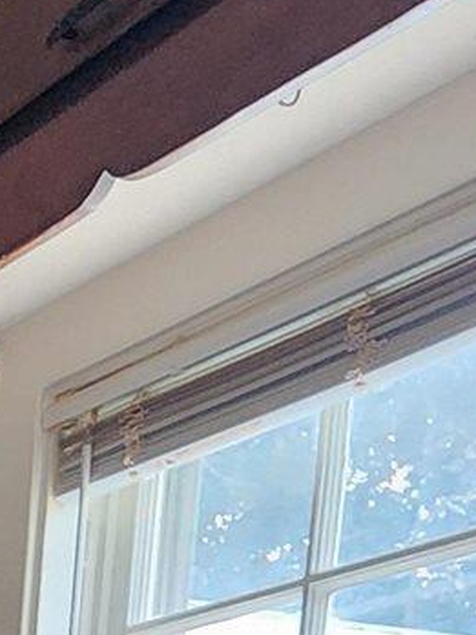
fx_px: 1577
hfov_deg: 14.2
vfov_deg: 15.1
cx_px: -492
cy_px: 1463
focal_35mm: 86
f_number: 2.2
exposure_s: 1/60.2
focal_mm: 2.2
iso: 320
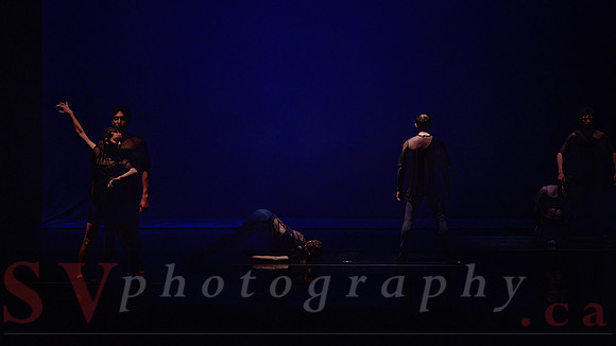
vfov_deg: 14.3
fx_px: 1379
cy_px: 147
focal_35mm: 84
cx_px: 261
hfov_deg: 25.2
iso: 1600
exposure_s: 1/320
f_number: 2.8
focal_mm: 70
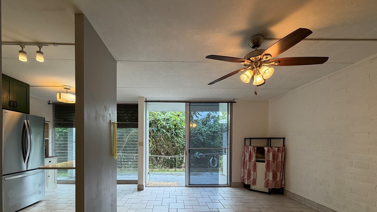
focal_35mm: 17
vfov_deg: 62.0
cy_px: 145
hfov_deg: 95.8
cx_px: 174
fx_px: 170
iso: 160
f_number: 2.2
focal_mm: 2.22
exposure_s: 1/120
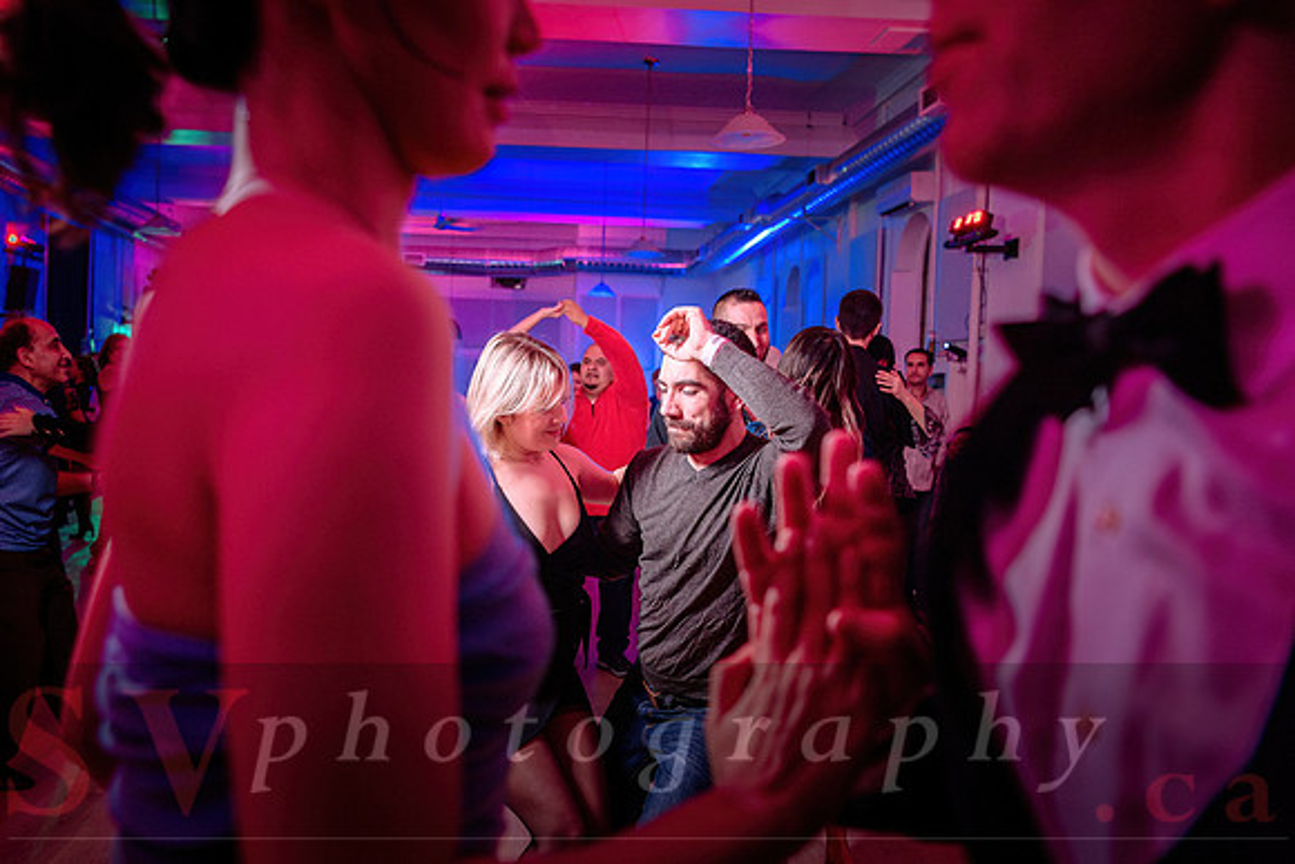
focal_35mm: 33
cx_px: 555
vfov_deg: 39.8
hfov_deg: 56.8
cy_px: 452
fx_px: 1192
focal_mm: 29
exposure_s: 1/60
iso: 800
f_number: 3.5
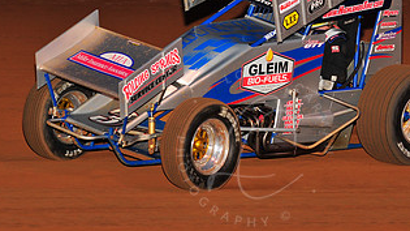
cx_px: 254
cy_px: 27
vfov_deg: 5.0
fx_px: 2619
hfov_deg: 8.9
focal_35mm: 241
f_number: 5.6
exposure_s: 1/320
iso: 800
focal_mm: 125
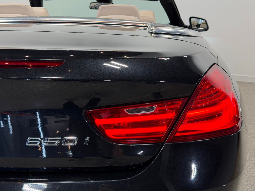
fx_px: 354
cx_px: 128
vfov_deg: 30.3
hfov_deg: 39.7
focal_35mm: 48
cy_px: 96
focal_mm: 6.76
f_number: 1.78
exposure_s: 1/145
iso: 100
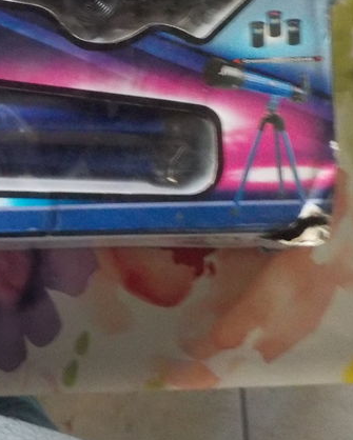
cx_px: -128
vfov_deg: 26.3
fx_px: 913
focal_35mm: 70
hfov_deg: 19.8
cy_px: 54
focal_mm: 4.1
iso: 800
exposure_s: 1/8
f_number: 3.3
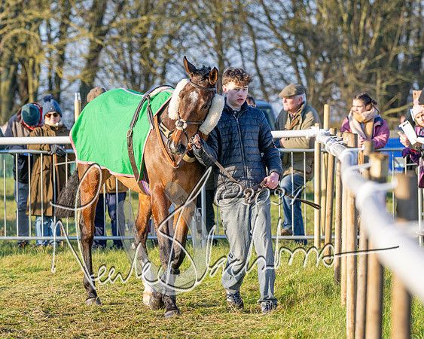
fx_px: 3088
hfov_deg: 7.9
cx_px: 249
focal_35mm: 246
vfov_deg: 6.3
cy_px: 164
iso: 400
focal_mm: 135
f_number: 4
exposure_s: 1/1000
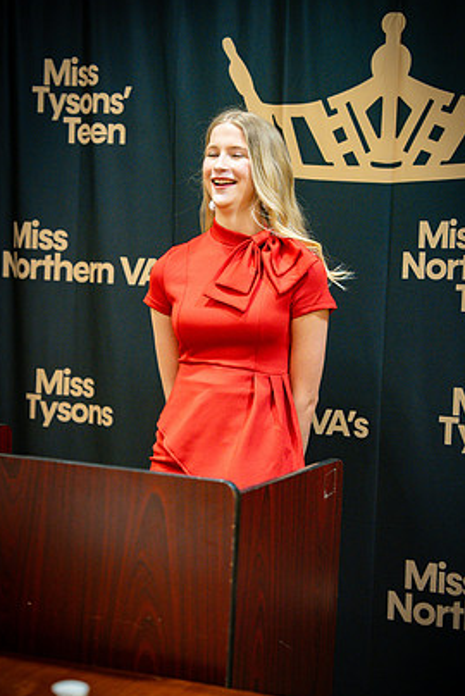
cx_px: 246
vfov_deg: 29.2
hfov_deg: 19.8
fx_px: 1334
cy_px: 379
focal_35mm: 69
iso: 1600
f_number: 2.8
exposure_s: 1/125
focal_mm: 62
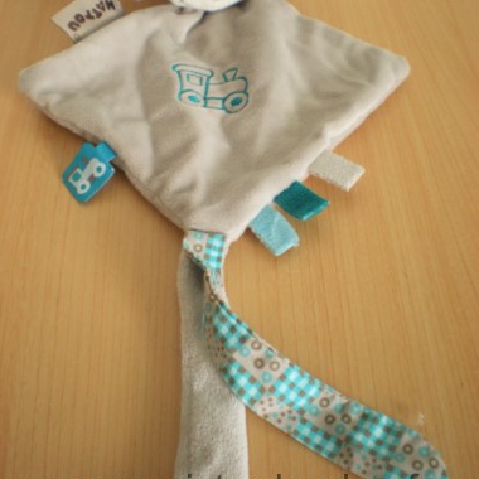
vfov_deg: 36.6
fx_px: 720
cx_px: 241
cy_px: 187
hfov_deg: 36.8
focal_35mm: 46
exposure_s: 1/48.7
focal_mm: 6.3
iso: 200
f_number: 3.1
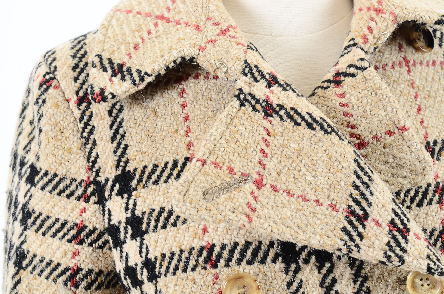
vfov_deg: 16.5
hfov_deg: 24.7
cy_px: 147
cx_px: 222
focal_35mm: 82
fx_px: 1015
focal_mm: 55
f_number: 10
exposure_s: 1/60
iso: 320
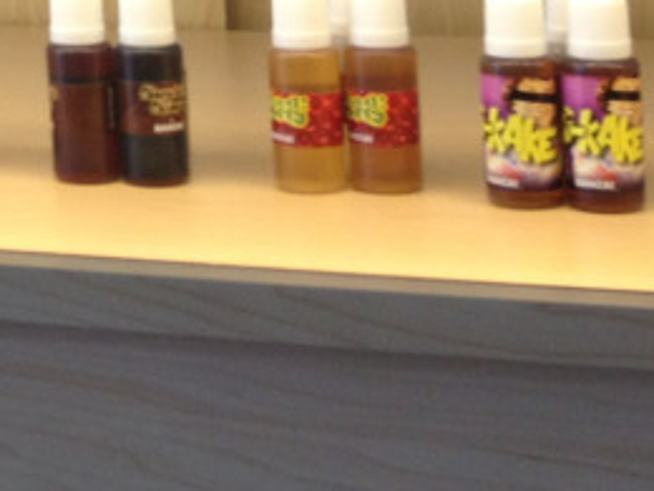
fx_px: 2607
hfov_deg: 13.2
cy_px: -292
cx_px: -430
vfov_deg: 10.3
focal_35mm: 138
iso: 50
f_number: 2.4
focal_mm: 4.28
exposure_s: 1/40
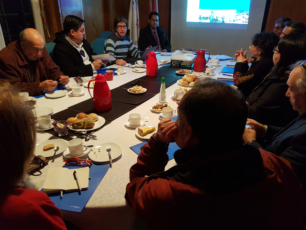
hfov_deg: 67.3
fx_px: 230
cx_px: 153
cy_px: 115
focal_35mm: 26
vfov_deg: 53.1
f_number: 1.7
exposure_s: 1/33
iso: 160
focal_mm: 4.2
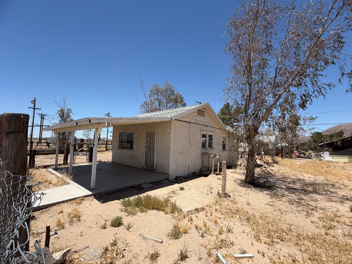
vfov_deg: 81.7
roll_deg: -1.0
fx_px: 153
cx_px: 177
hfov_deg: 98.2
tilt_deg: +4.9
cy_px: 131
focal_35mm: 15
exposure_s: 1/985
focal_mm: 2.22
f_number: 2.2
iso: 20
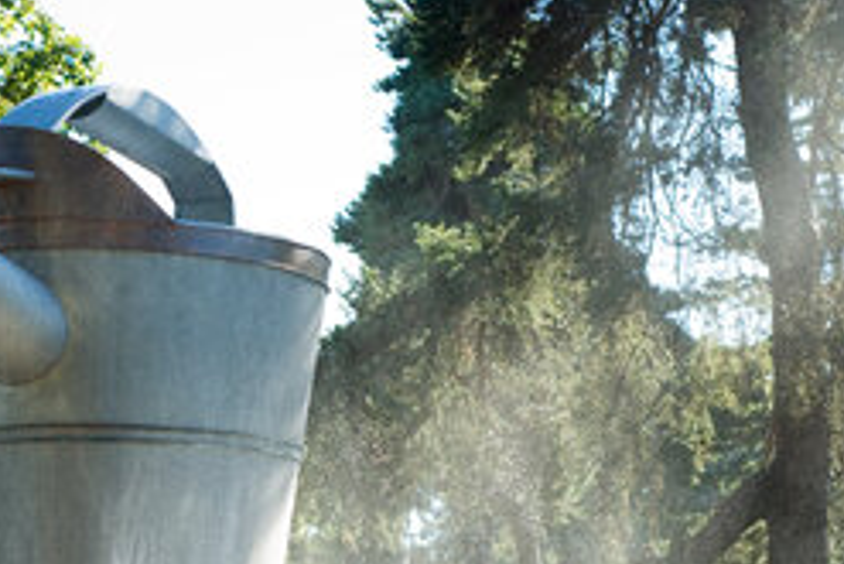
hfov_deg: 14.9
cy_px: 482
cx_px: 116
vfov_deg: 10.1
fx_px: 3190
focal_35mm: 136
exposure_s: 1/1250
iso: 400
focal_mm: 50
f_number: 4
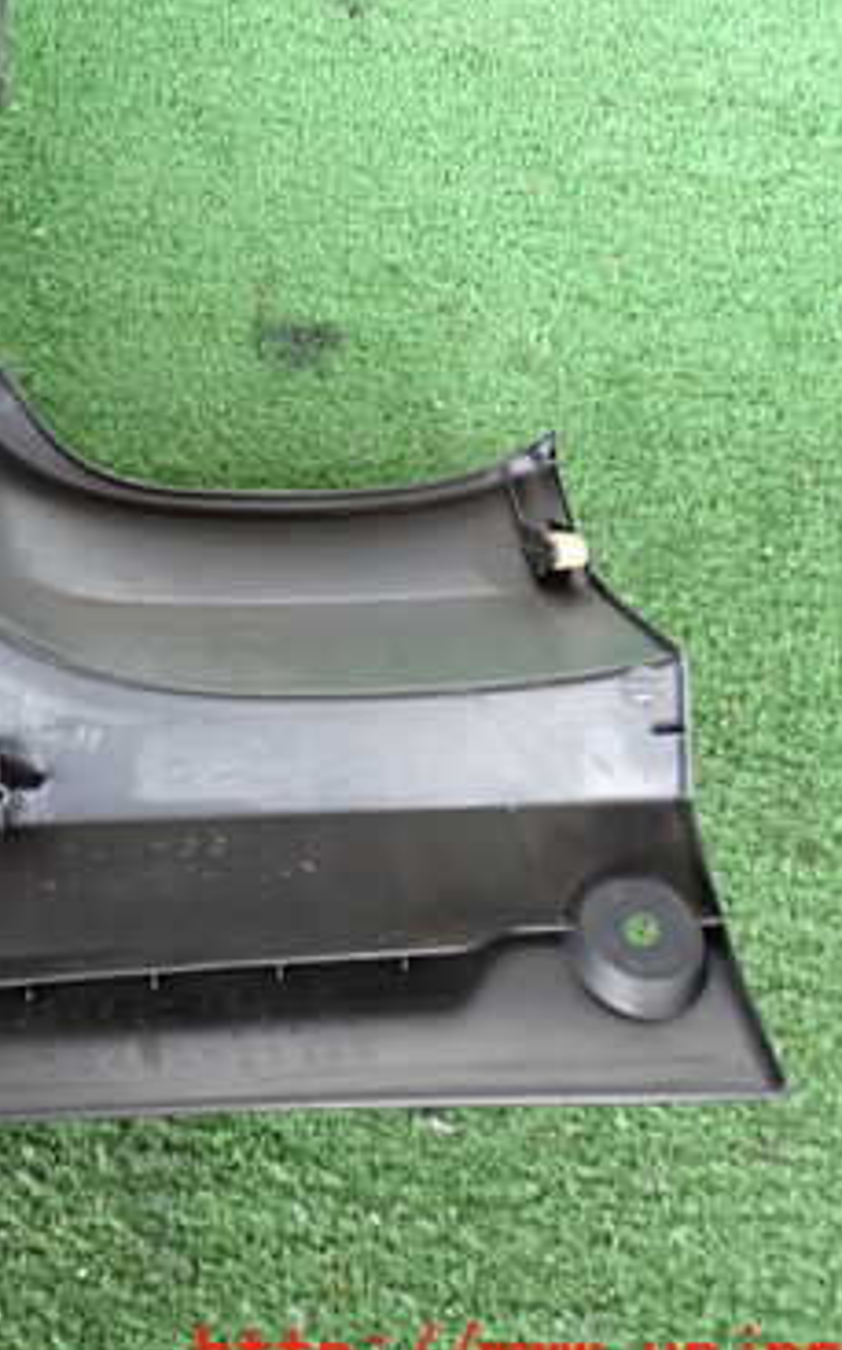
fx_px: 1911
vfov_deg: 38.8
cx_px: -77
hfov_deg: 23.4
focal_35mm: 52
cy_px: 581
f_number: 2.3
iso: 320
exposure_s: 1/30
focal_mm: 5.4
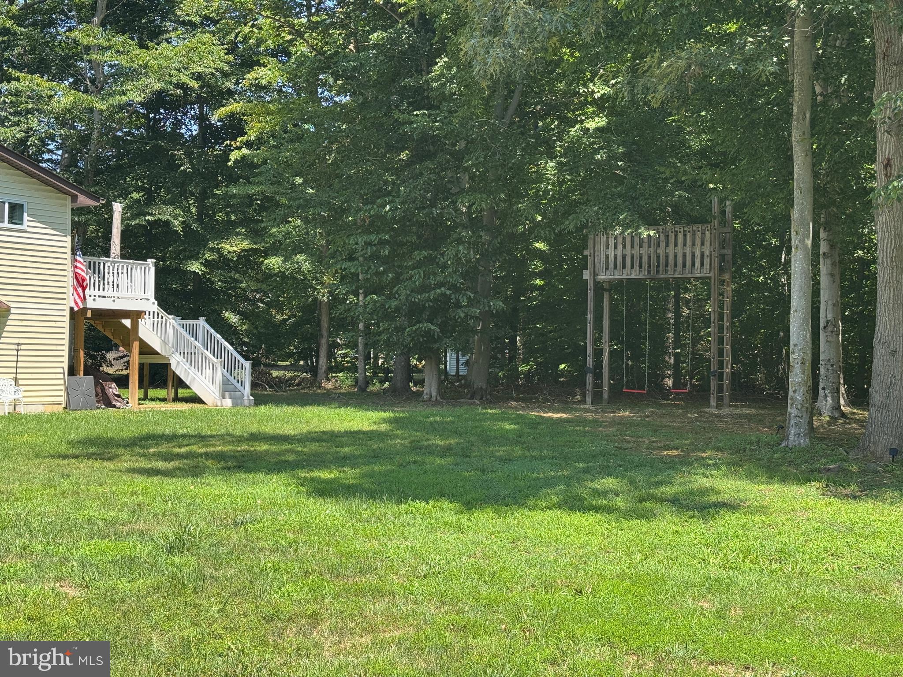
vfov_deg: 30.3
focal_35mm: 48
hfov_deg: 39.7
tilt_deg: -0.5
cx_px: 452
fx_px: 1252
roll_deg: -0.7
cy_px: 338
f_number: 1.78
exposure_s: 1/1027
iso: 64
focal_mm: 6.76
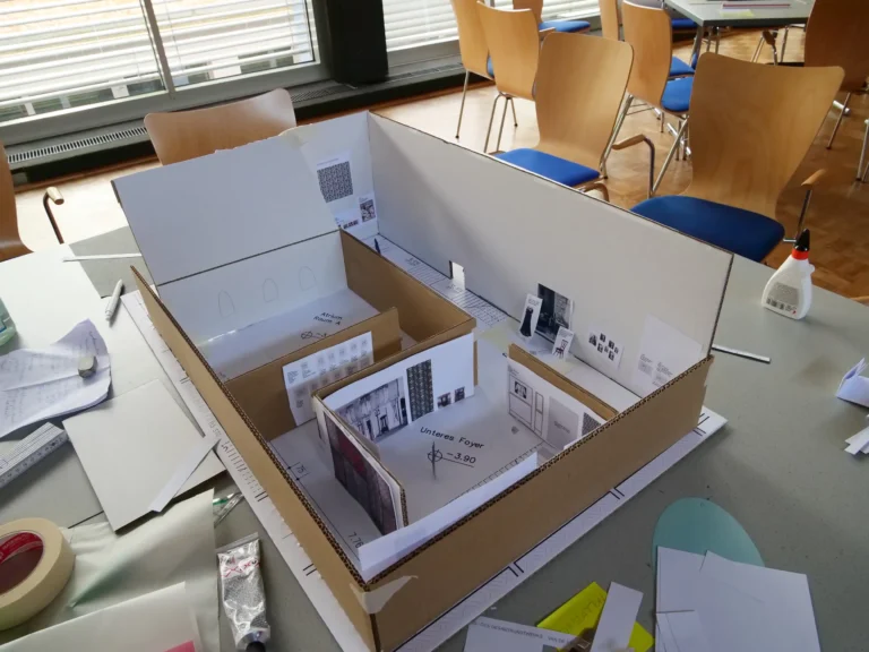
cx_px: 434
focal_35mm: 24
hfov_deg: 71.6
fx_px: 602
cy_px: 326
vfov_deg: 56.8
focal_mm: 12
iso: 1600
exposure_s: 1/50
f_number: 6.3
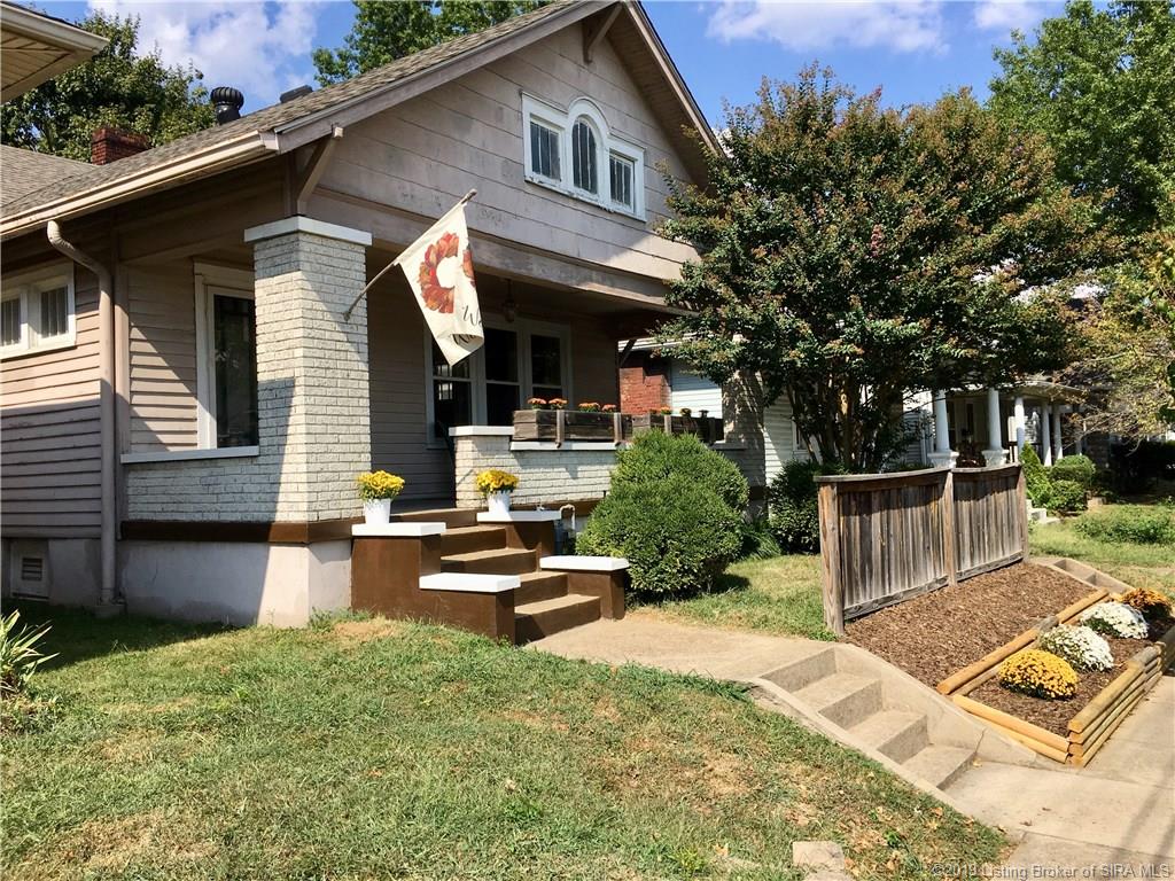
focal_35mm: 29
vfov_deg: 48.2
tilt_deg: +3.4
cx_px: 588
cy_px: 440
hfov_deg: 61.7
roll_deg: +1.9
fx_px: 984
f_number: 2.2
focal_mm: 4.15
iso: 25
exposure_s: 1/1570
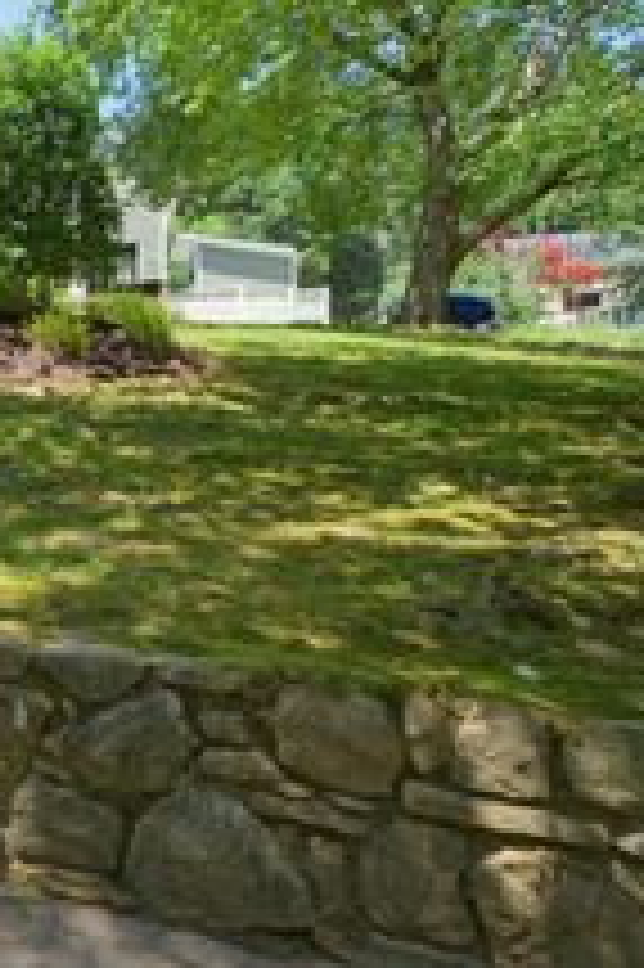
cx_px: -288
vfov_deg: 65.5
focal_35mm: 28
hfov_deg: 30.1
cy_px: 466
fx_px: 752
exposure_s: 1/30
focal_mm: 12
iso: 200
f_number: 7.1
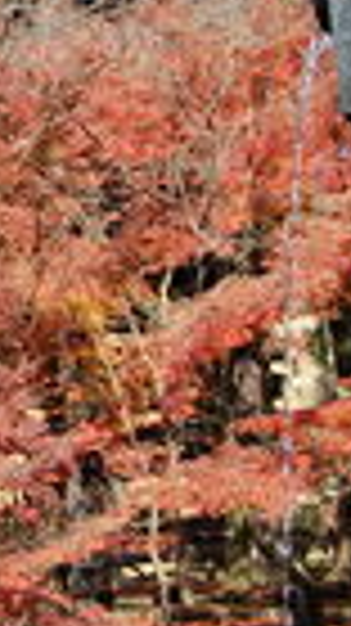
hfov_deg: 9.0
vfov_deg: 17.0
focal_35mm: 125
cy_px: 74
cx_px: -382
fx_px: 2069
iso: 200
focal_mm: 23
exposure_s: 1/250
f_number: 8
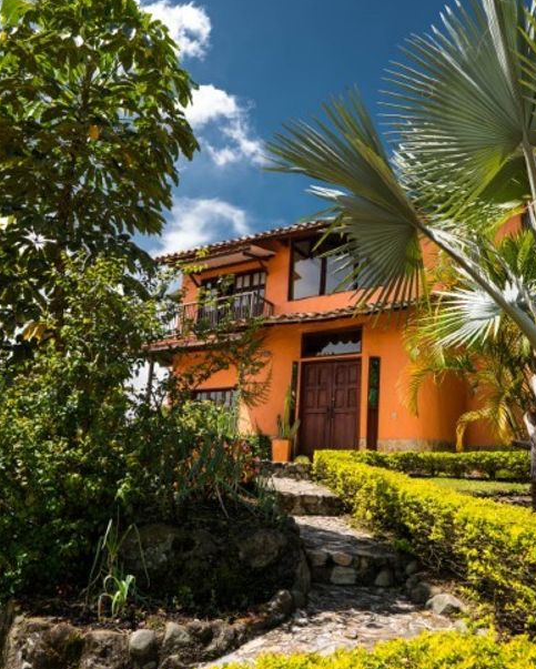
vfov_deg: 62.2
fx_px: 555
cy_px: 337
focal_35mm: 28
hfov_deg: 51.6
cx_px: 275
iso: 100
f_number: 5
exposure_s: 1/400
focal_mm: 16
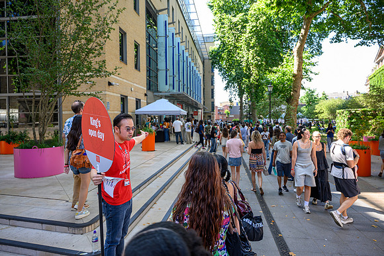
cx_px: 192
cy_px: 128
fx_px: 258
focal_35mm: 24
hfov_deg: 73.4
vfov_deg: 52.9
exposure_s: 1/160
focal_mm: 24
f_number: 4
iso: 320
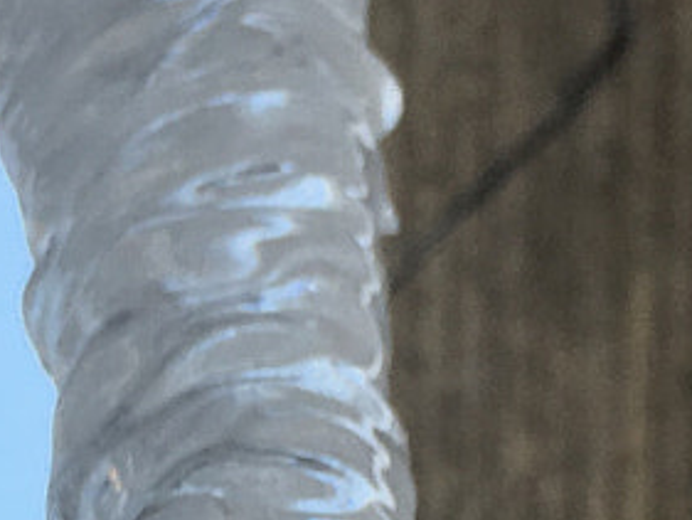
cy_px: 803
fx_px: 3300
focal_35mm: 165
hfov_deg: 11.7
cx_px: -113
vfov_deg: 8.8
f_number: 2.2
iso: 25
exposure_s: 1/214
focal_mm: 4.15
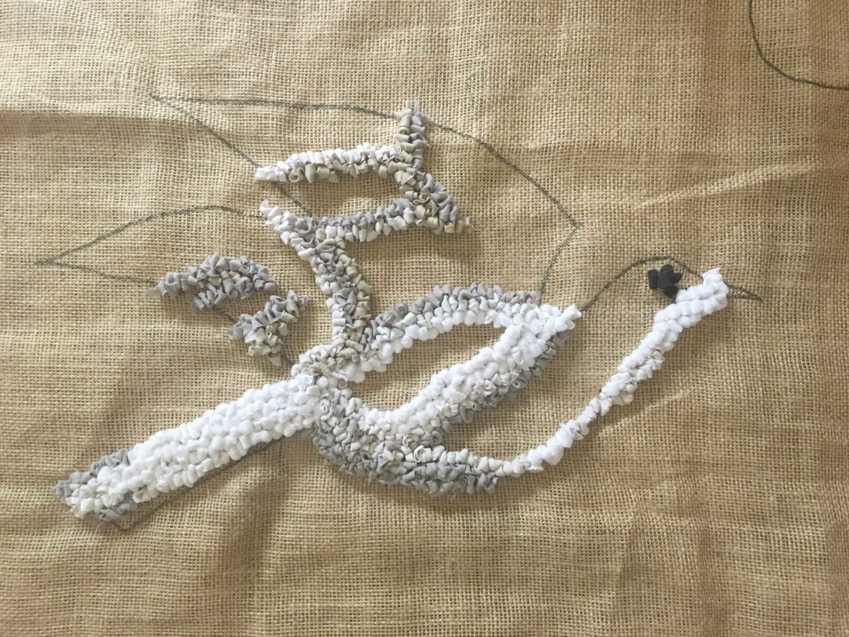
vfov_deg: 48.2
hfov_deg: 61.7
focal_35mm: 29
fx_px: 711
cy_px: 318
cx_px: 424
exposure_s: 1/25
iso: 200
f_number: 2.2
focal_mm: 4.15
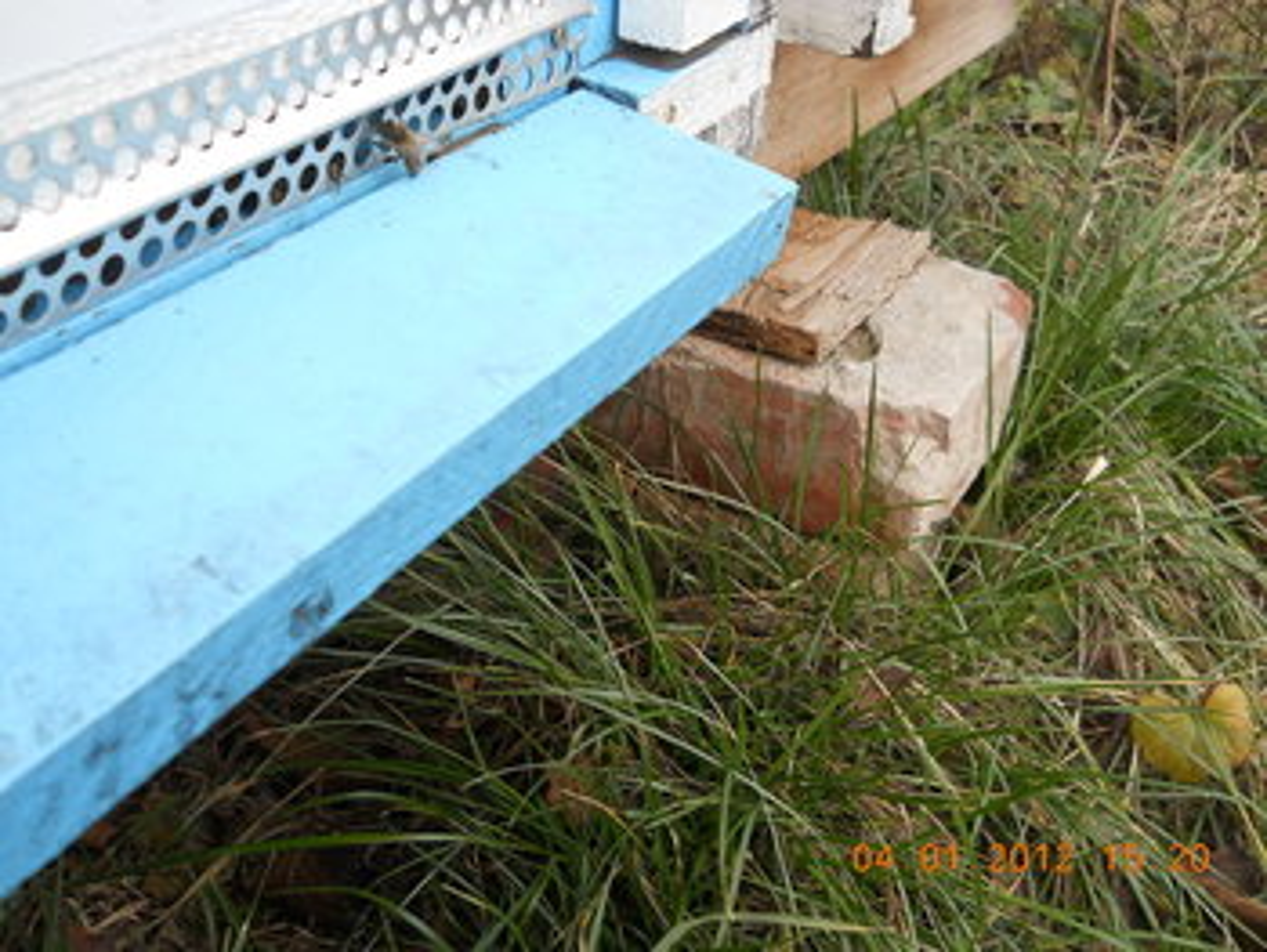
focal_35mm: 41
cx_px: 634
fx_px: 1502
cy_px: 476
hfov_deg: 45.7
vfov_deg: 35.2
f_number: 3.1
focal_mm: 6.72
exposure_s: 1/50
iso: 80
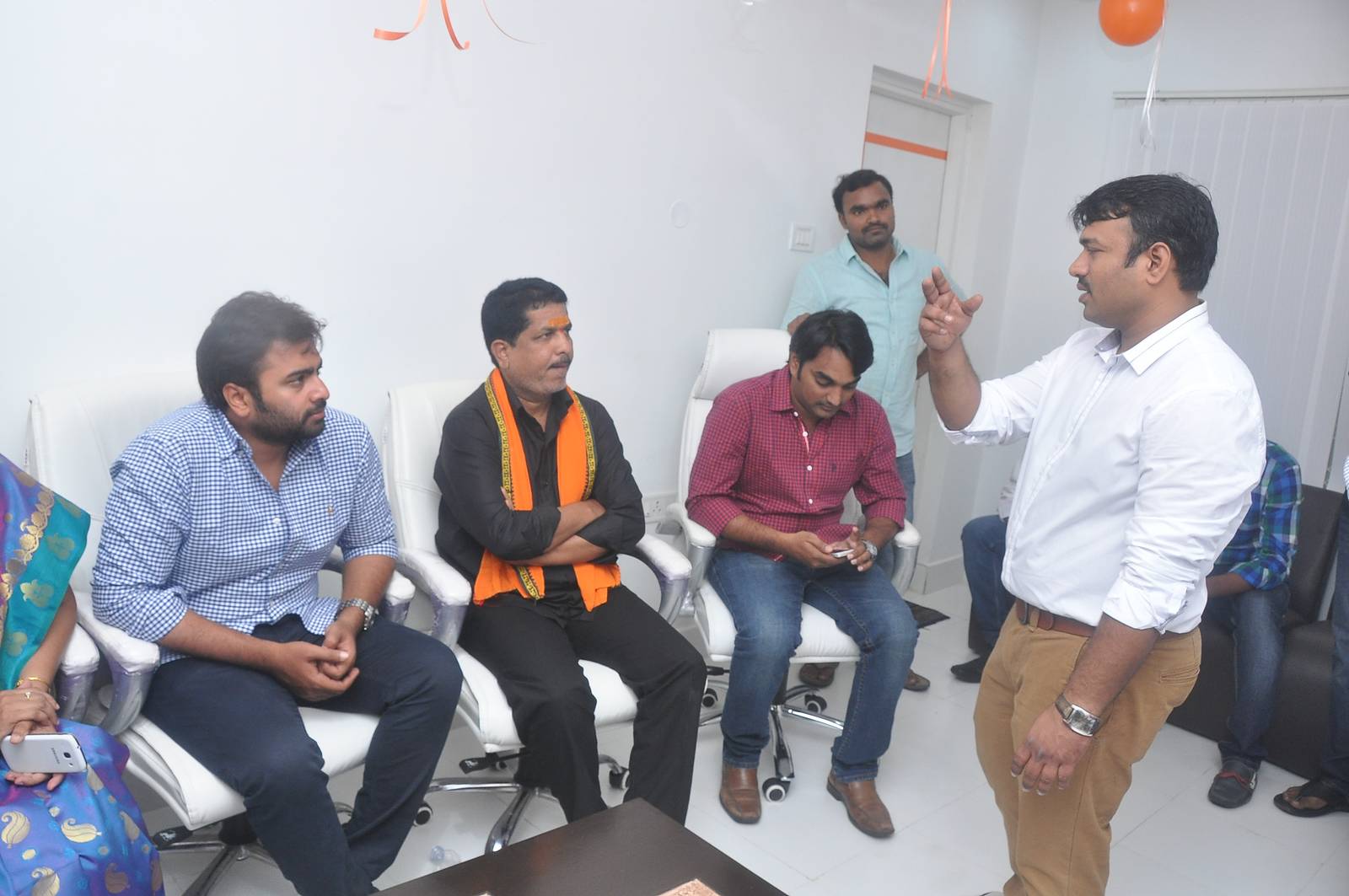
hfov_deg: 67.4
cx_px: 674
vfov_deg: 47.8
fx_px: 1011
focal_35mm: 27
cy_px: 448
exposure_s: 1/125
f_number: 7.1
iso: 800
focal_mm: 18
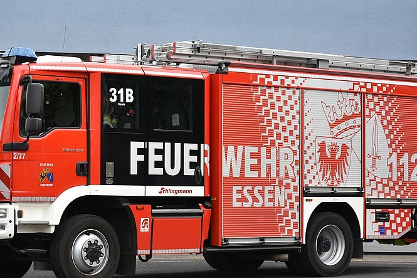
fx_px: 1332
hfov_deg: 17.8
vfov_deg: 11.9
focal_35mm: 115
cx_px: 172
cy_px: 155
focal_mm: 85
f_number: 6.3
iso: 400
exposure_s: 1/160
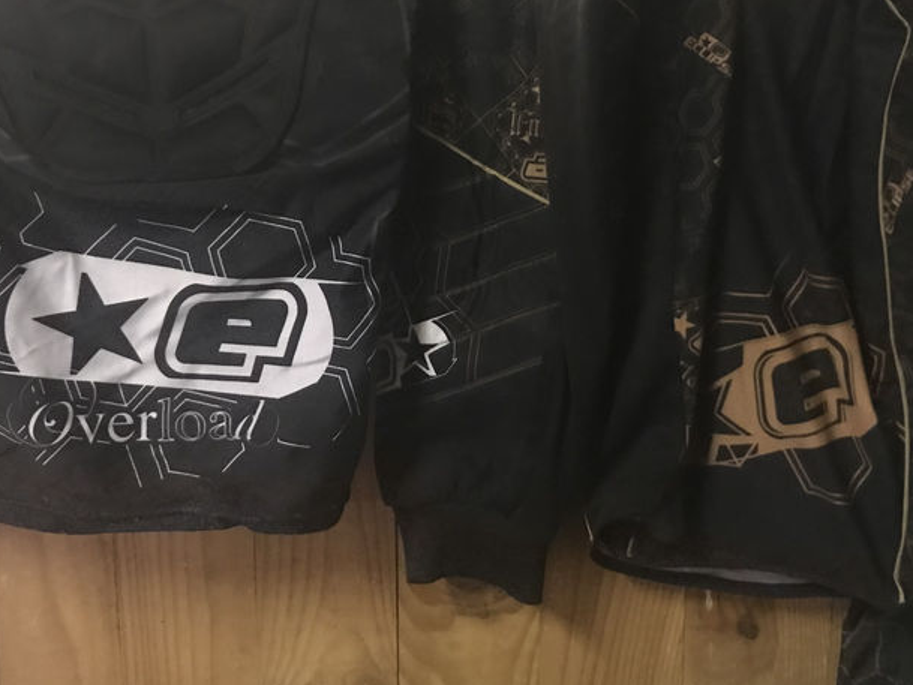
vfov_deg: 31.5
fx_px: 1213
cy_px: 306
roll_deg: +0.7
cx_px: 454
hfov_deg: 41.2
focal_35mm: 46
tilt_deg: -10.7
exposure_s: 1/4
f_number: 1.8
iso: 125
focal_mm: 3.99
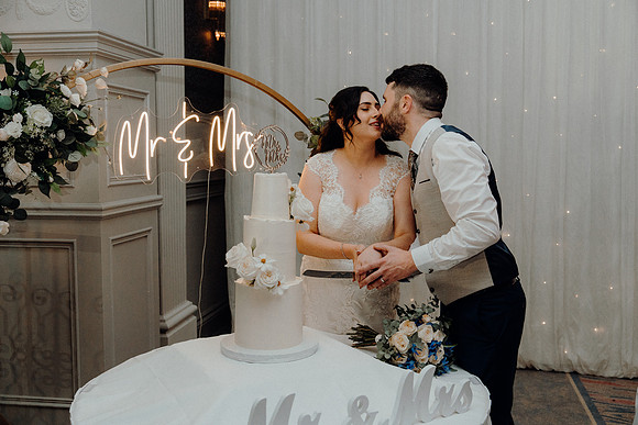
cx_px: 319
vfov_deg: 36.0
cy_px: 212
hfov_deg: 51.9
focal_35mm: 37
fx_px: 656
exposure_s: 1/200
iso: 2500
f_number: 3.5
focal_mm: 37
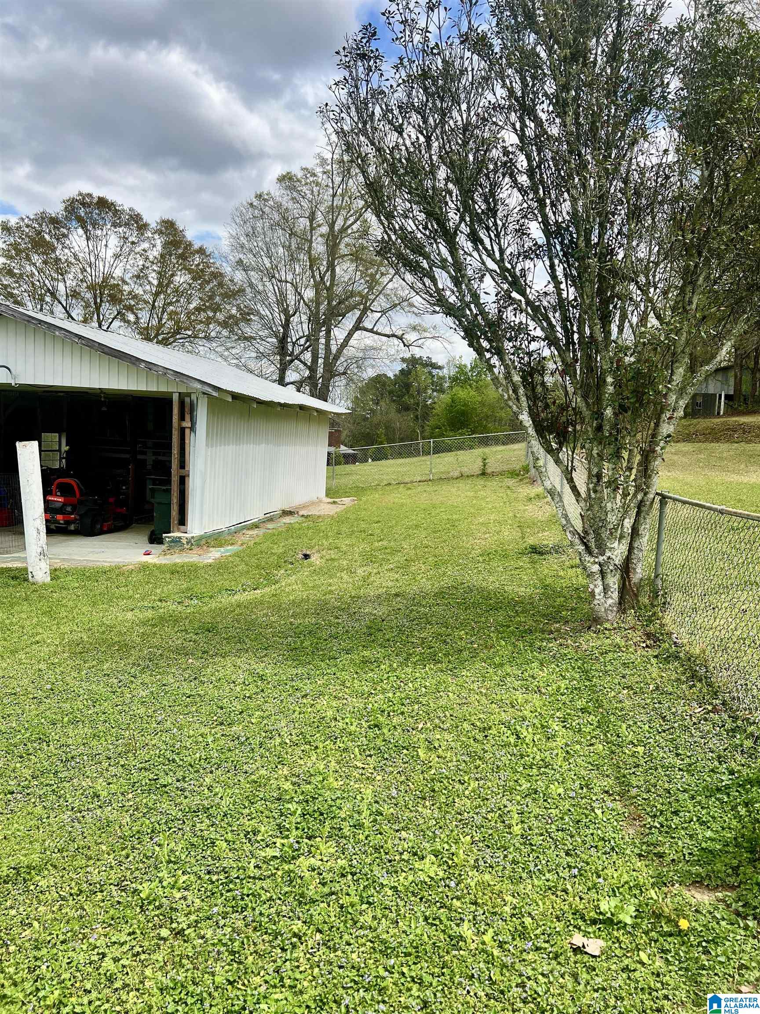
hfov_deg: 53.1
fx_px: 761
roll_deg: -4.7
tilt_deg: -4.0
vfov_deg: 67.3
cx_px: 380
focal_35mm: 26
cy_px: 507
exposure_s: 1/2695
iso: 50
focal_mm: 5.7
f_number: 1.5
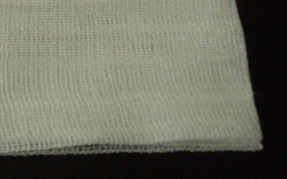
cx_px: 106
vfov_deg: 12.1
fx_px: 837
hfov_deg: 19.4
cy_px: 21
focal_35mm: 107
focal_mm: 10.2
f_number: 3.5
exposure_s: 1/60
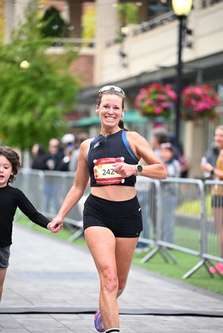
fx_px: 1271
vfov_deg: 15.0
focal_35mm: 137
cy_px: 165
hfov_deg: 10.0
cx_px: 112
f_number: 2.8
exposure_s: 1/1600
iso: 1250
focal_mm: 135
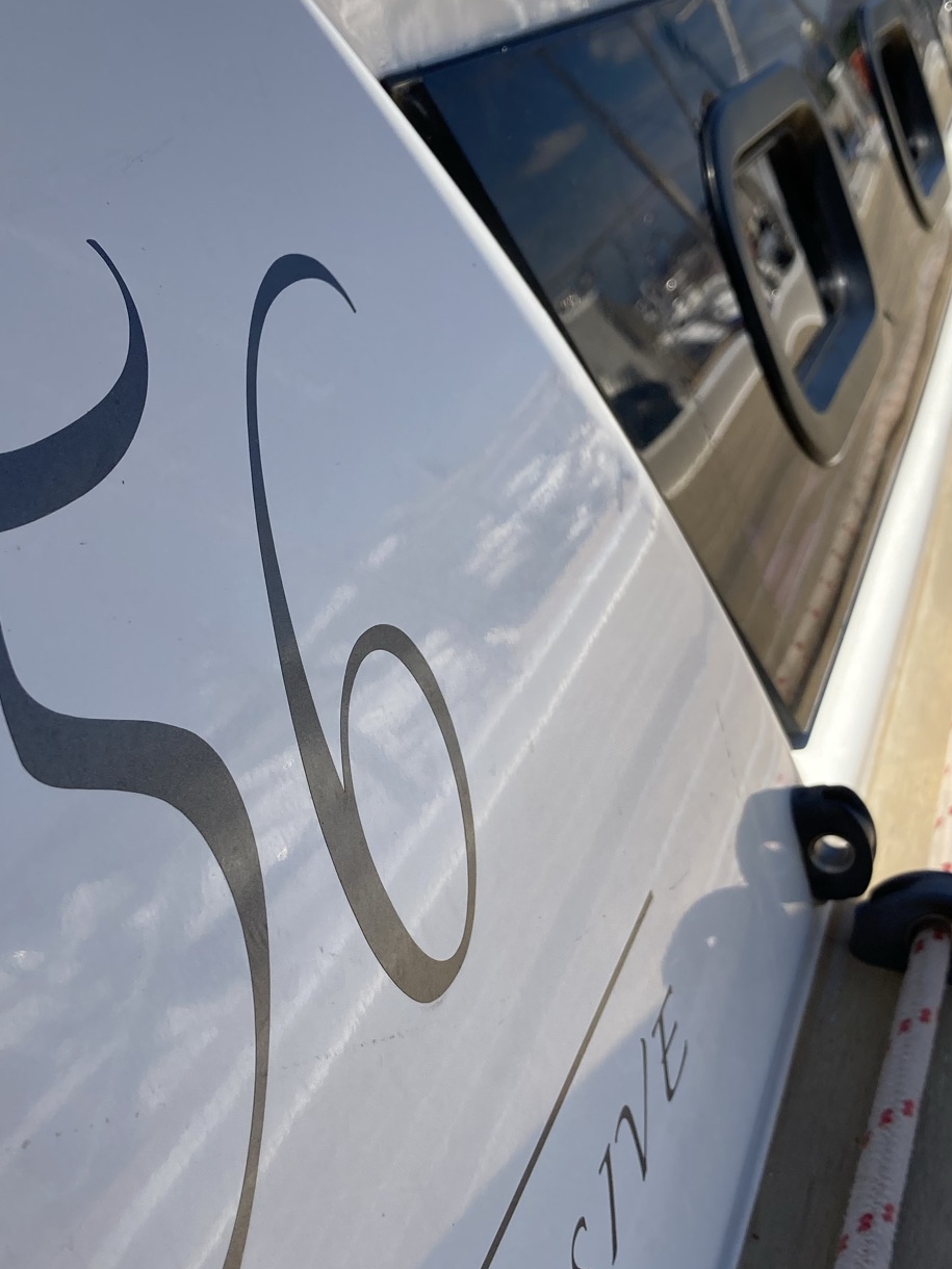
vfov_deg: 40.4
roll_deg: +0.1
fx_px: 1723
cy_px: 661
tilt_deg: -22.5
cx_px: 491
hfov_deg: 30.9
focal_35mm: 47
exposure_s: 1/2315
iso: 20
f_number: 1.8
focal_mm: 3.99
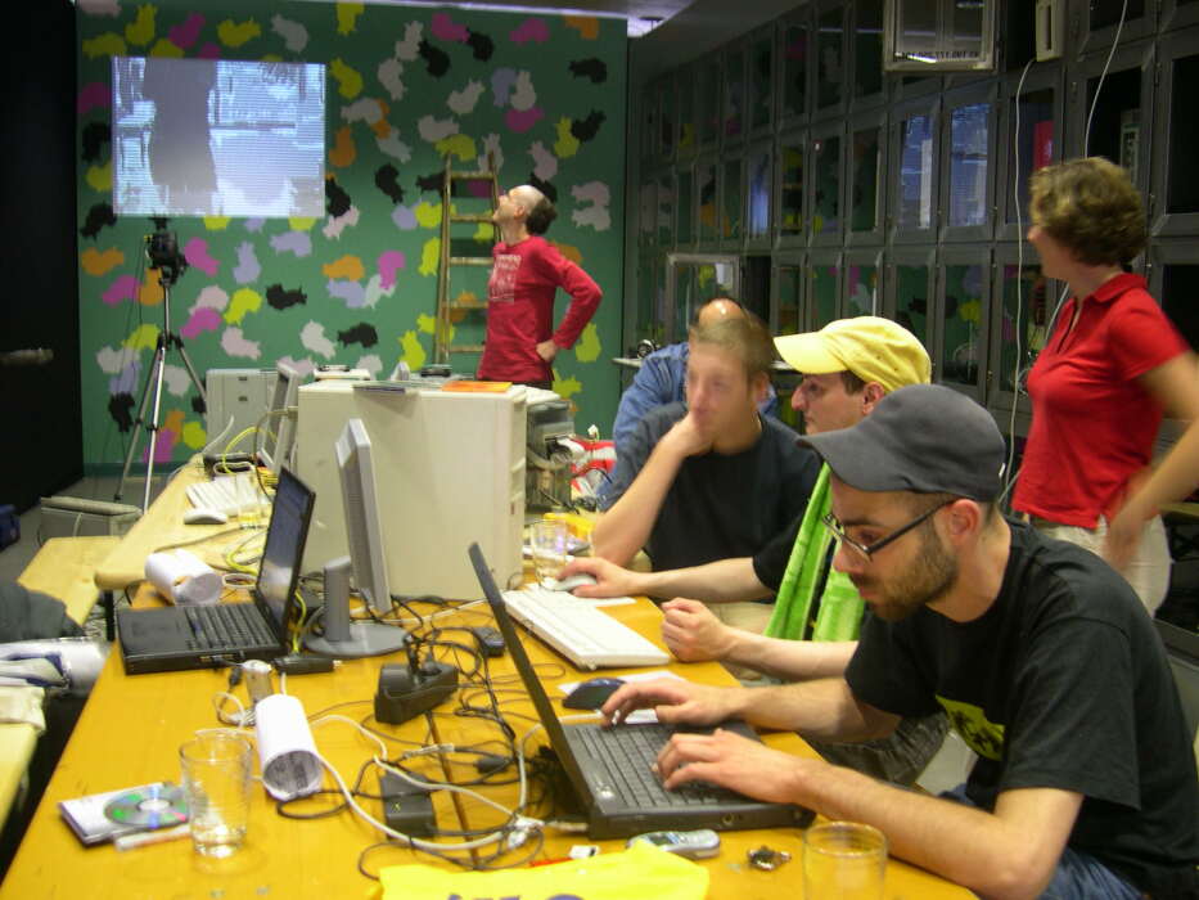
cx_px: 600
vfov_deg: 37.7
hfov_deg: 49.0
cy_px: 450
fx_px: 1316
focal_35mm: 38
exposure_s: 1/4.2
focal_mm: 8
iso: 151
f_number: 2.8
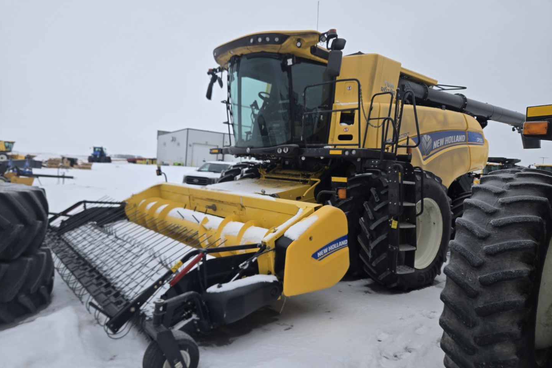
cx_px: 276
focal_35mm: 24
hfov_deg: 73.7
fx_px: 368
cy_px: 182
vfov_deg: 53.1
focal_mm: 5.4
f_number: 1.8
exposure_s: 1/1614
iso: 25
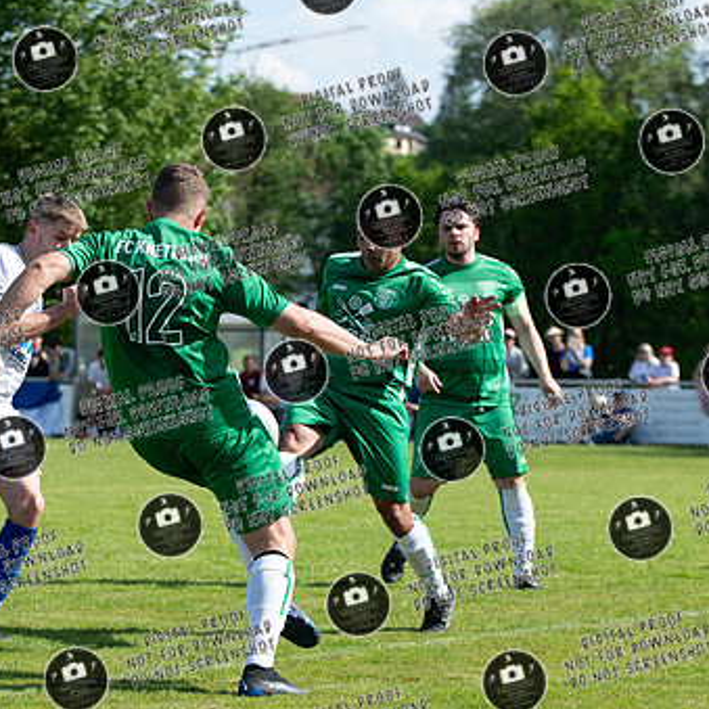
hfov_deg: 10.3
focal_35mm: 169
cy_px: 374
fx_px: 3916
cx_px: 119
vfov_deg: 10.3
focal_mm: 78
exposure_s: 1/1600
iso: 220
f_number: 3.5
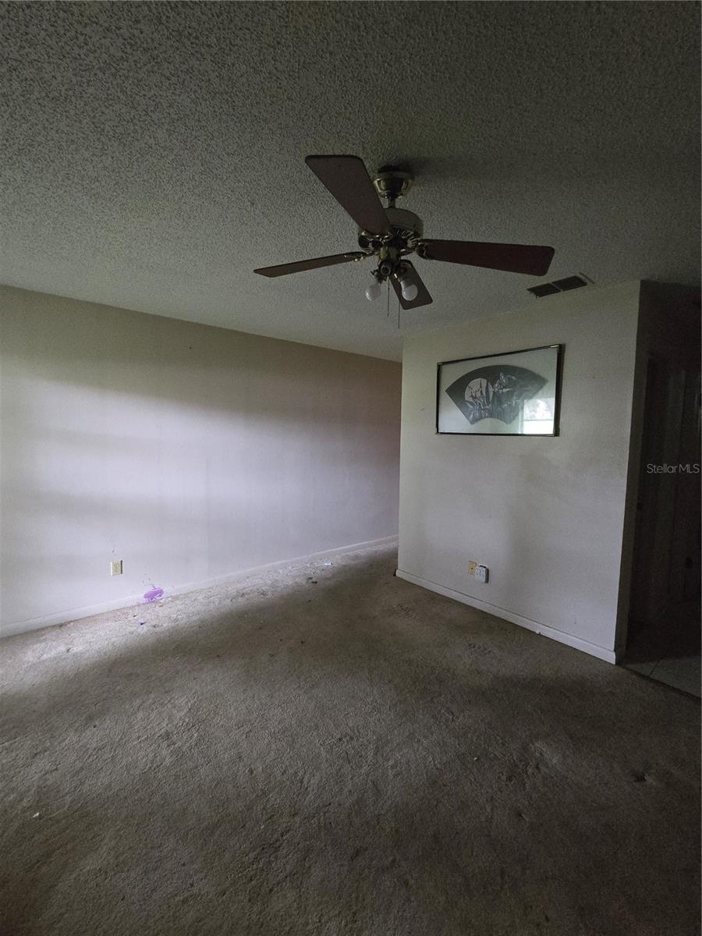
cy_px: 468
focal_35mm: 13
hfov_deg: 89.9
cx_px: 351
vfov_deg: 106.2
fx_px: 352
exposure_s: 1/60
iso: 1250
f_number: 2.2
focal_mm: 2.2
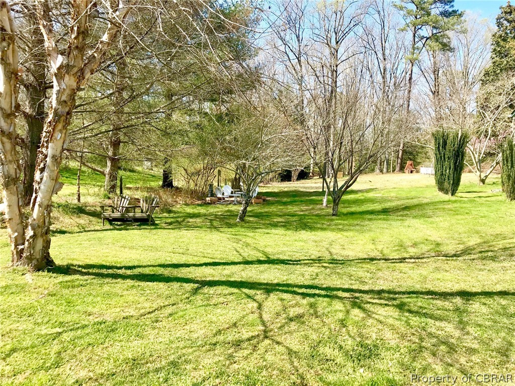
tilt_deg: -3.0
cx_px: 258
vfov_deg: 49.7
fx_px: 417
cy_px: 193
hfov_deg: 63.4
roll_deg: -2.5
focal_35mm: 28
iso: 20
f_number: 1.8
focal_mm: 3.99
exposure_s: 1/894
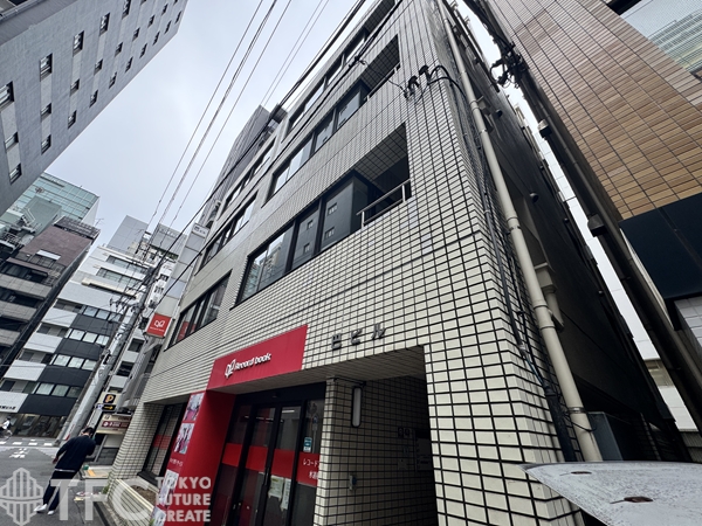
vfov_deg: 85.7
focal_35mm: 14
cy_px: 263
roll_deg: -6.2
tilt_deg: +27.7
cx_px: 351
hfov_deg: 102.1
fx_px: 284
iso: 40
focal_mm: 2.22
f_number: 2.2
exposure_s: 1/525
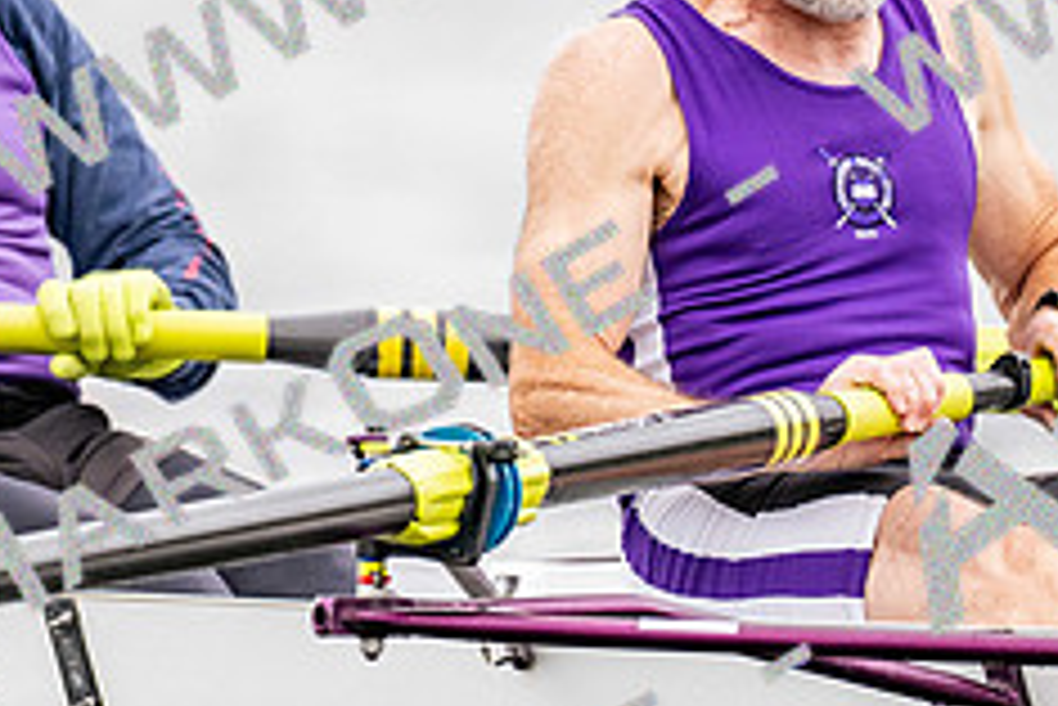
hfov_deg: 1.4
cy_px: 209
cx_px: 522
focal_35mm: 1478
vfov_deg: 0.9
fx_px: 43462
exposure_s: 1/2500
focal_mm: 600
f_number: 4
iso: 800
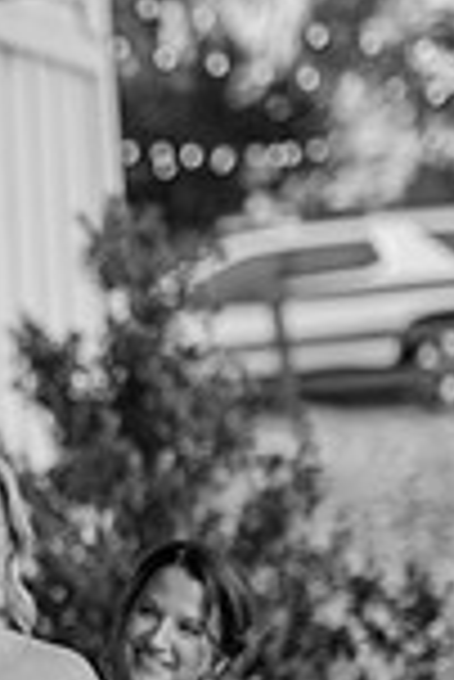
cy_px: 513
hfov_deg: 9.1
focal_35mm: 149
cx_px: -139
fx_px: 2812
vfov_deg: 13.7
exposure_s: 1/5000
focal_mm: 50
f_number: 1.8
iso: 1000
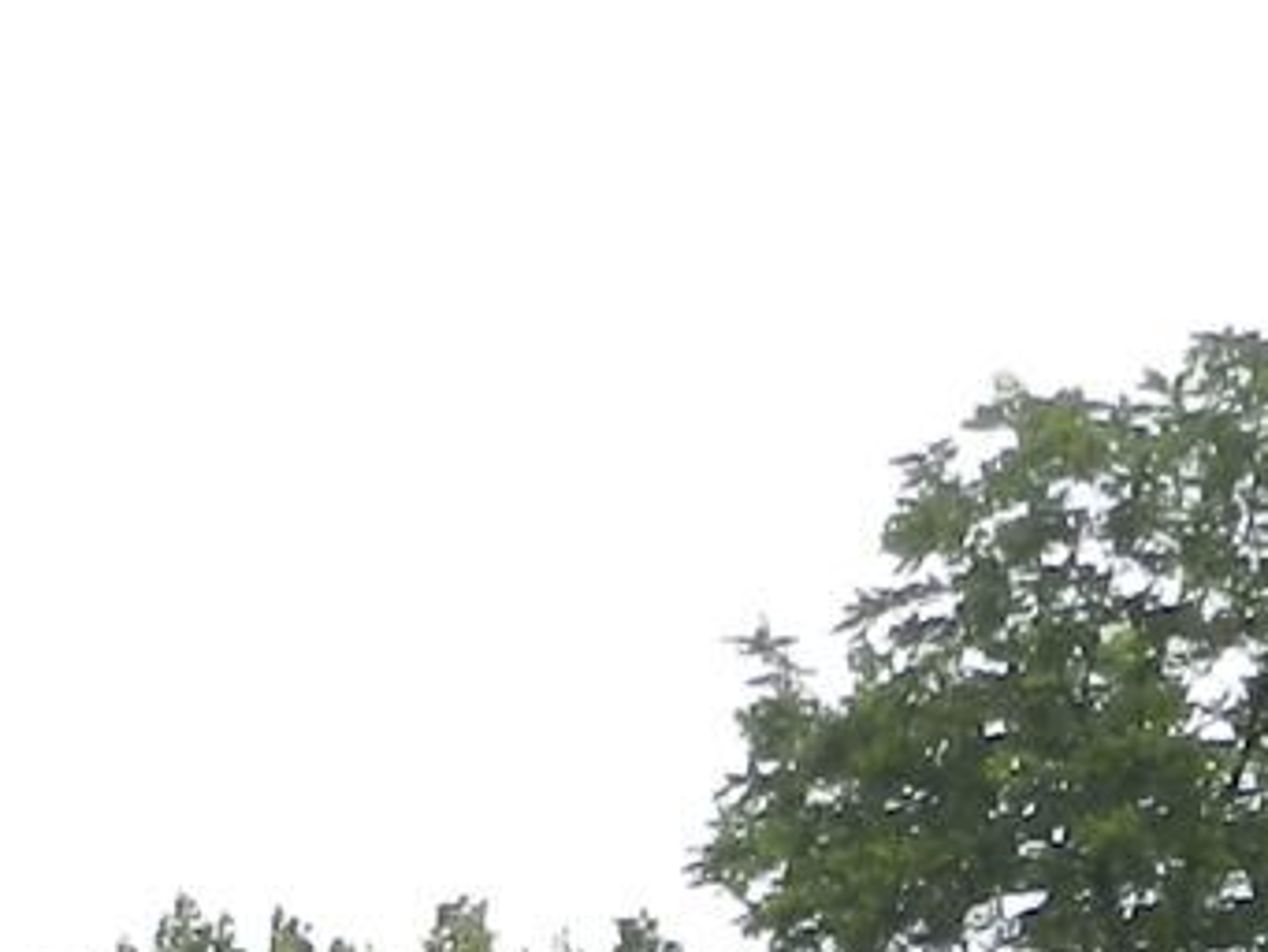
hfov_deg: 14.3
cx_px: 859
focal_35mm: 138
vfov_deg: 9.0
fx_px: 5057
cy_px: 2759
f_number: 3.4
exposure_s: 1/800
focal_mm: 4
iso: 160
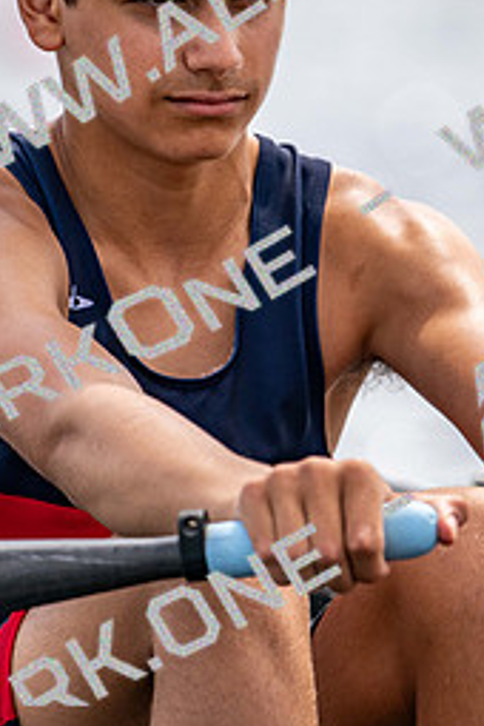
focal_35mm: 909
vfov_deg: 2.3
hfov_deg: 1.5
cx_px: 231
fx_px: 18330
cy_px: 218
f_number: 4.5
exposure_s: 1/2500
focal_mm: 400
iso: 360
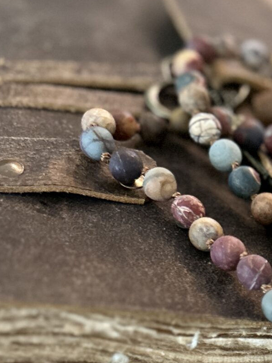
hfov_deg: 16.0
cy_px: 405
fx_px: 880
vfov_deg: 22.0
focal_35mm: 84
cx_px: 420
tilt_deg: -50.6
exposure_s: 1/60
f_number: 1.5
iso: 500
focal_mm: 5.7
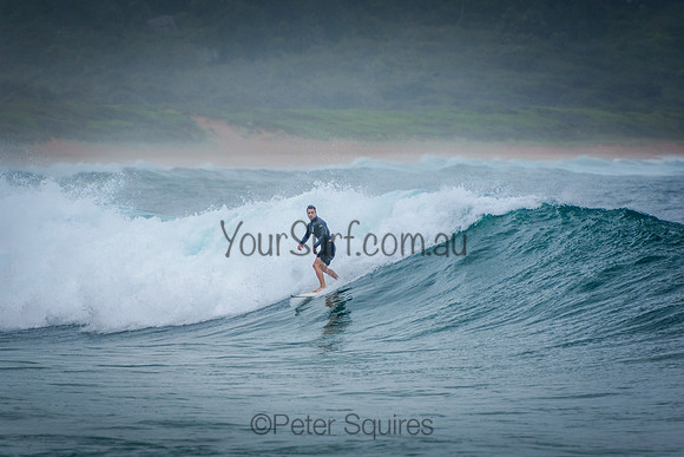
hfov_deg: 3.4
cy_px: 228
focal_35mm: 600
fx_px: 11402
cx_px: 342
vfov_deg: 2.3
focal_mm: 400
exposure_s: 1/2000
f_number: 5.6
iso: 360
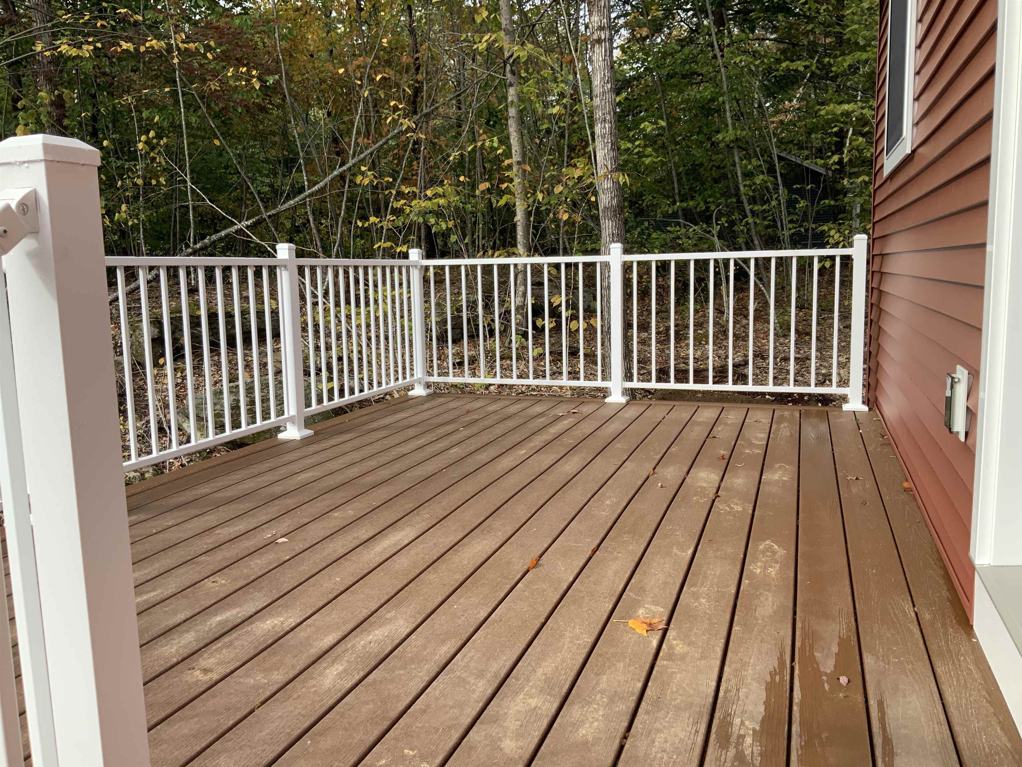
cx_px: 511
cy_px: 384
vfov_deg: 48.2
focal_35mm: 29
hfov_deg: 61.7
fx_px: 856
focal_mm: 3
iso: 16
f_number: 1.8
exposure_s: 1/719
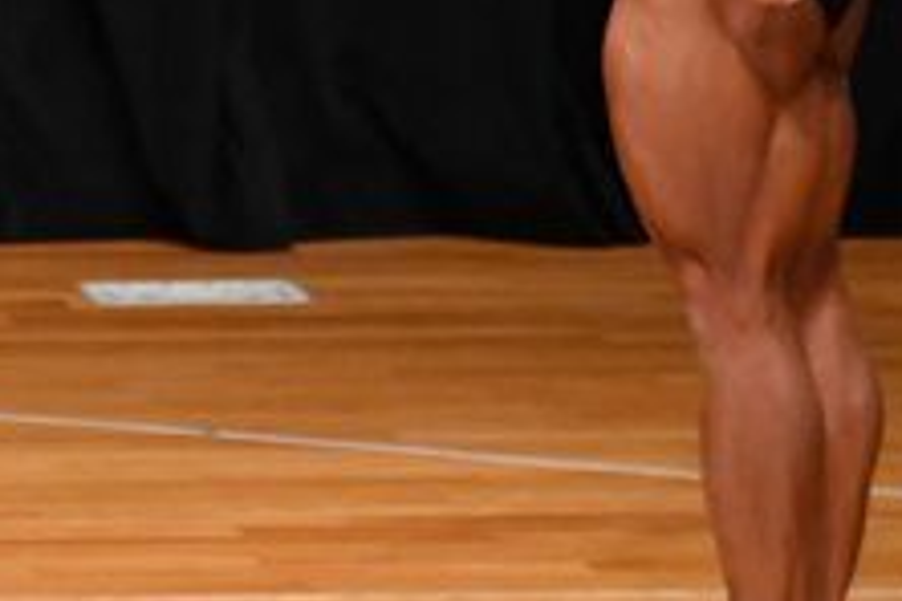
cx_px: -490
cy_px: -134
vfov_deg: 1.5
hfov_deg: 2.2
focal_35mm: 944
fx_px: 23651
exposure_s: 1/400
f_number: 5.6
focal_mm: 180
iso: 4000
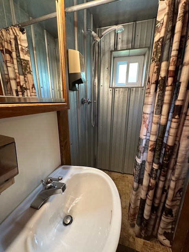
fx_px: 102
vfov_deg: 102.1
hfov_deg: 85.7
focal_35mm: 14
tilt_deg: -13.8
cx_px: 94
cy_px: 126
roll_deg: -0.7
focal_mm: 2.22
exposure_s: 1/60
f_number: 2.2
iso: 250
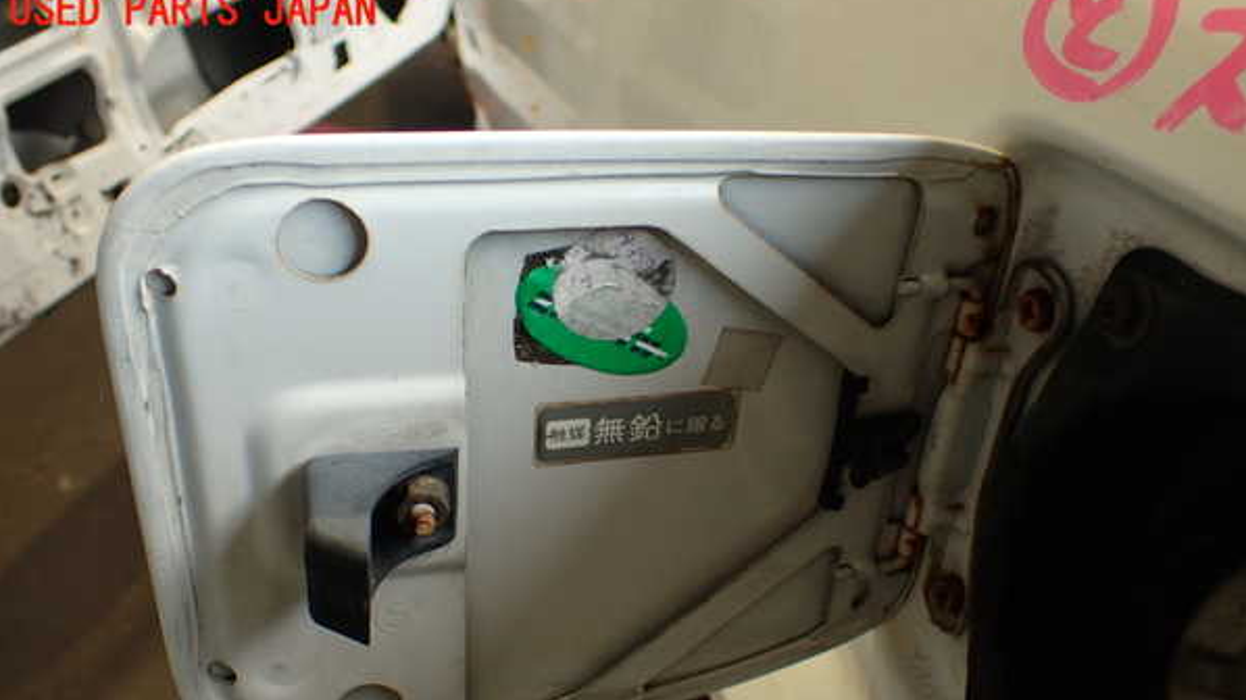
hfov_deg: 56.6
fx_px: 1156
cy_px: 454
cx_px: 623
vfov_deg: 33.5
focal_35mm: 35
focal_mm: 5.79
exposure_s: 1/50
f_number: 2.4
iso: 200
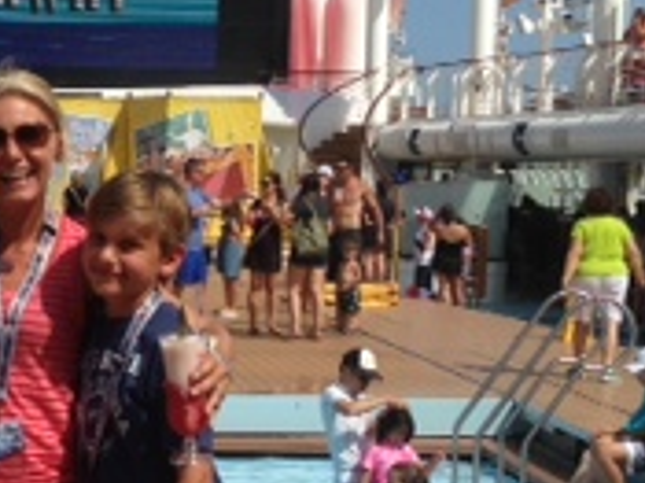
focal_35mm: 121
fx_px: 2253
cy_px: 343
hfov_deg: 16.0
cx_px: 18
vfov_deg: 12.2
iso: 50
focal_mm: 4.13
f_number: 2.4
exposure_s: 1/2463
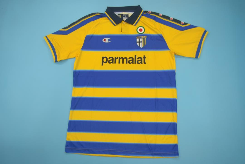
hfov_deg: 61.9
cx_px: 122
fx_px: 204
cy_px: 82
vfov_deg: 43.6
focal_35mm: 30
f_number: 3.8
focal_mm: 20
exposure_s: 1/125
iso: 200
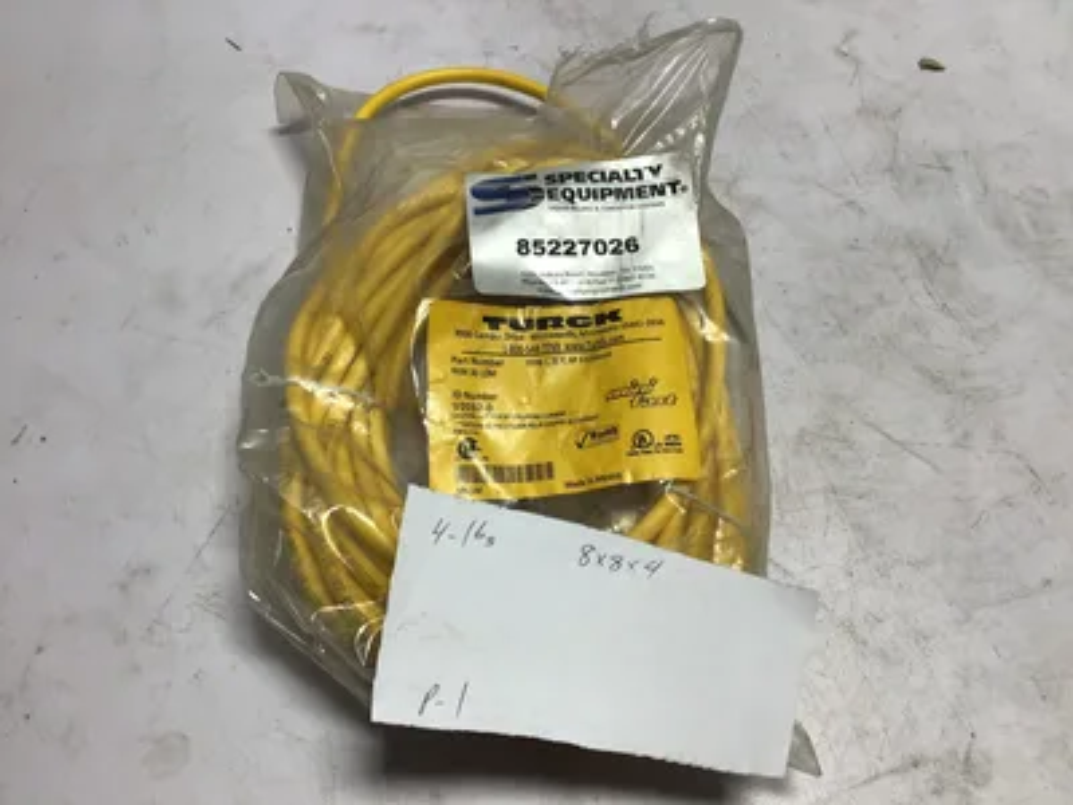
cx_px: 536
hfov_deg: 58.4
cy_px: 402
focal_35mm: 31
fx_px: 961
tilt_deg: -59.6
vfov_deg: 45.4
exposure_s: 1/176
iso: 25
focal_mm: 3.3
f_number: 2.4
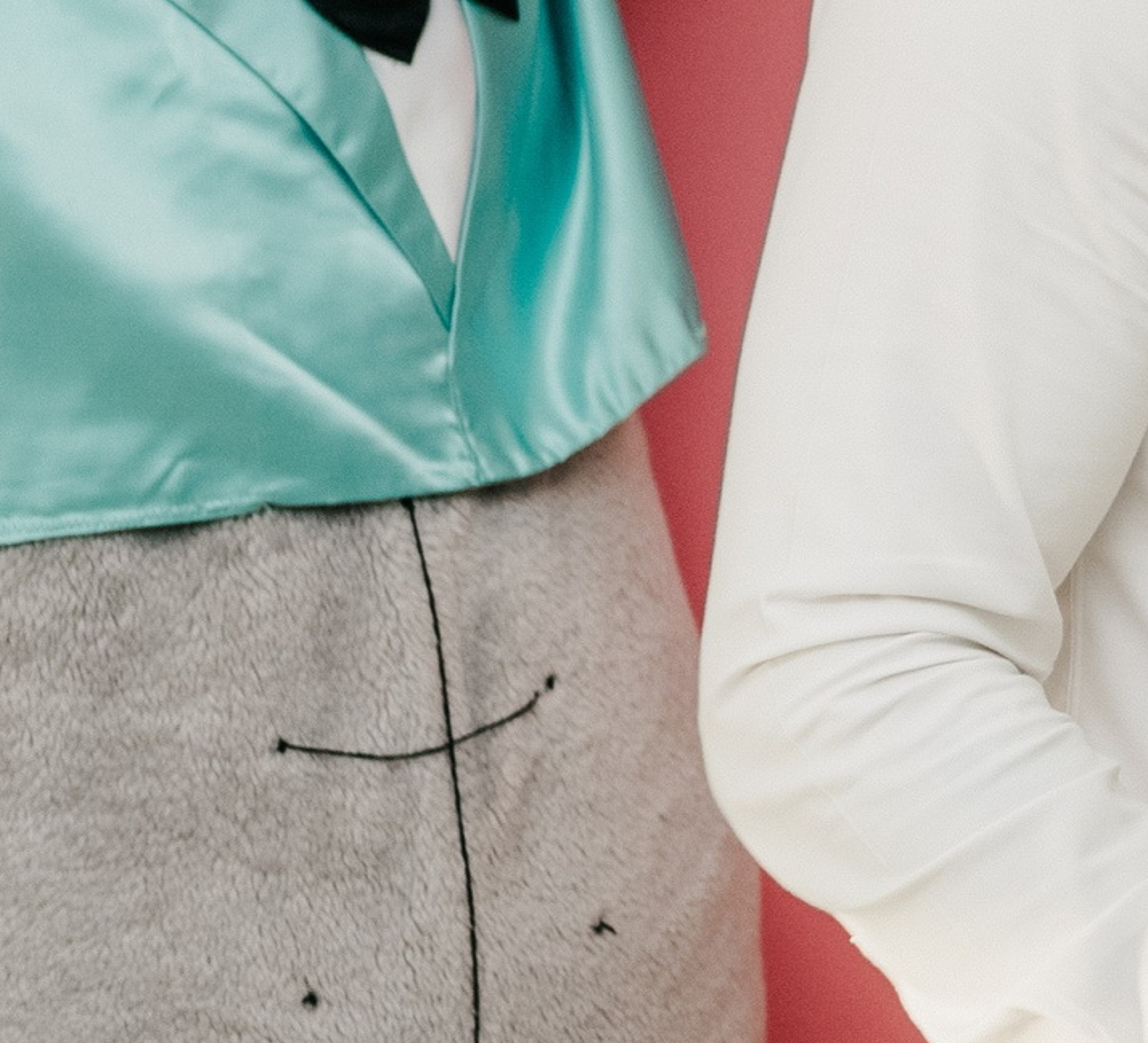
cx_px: 2501
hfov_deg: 10.4
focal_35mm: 158
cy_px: 82
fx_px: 5665
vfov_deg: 10.5
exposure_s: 1/160
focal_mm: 35
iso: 640
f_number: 4
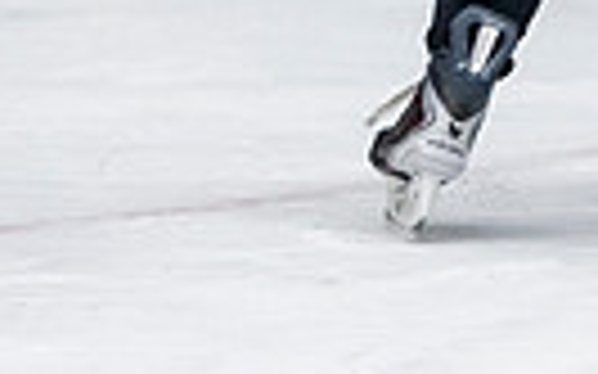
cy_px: -562
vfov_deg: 1.6
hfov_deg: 2.6
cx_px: 646
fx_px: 13407
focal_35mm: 823
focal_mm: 122
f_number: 3.2
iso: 2000
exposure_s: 1/640
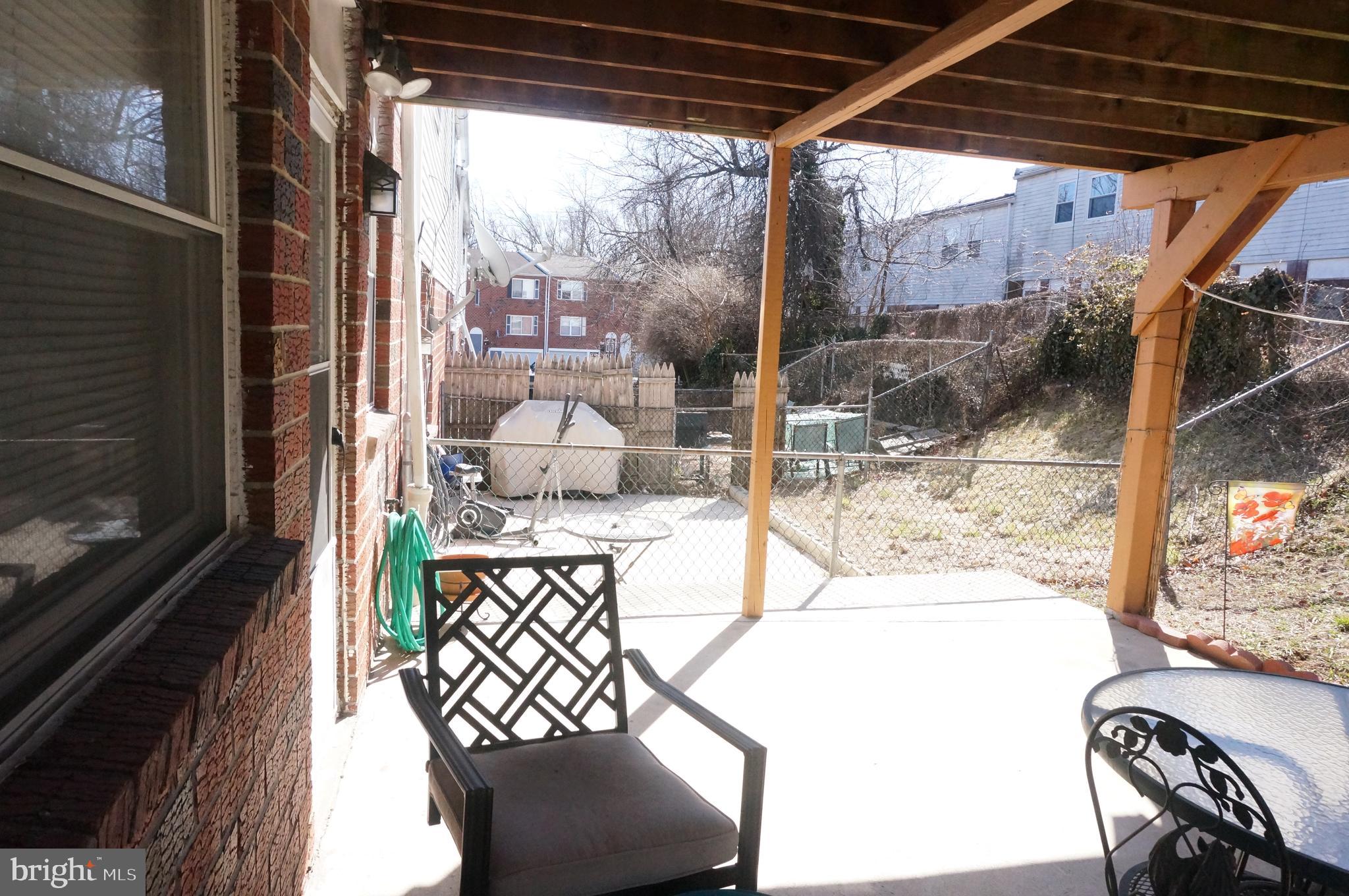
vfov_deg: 53.0
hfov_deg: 73.8
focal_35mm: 24
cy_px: 448
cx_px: 674
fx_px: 898
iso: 3200
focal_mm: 16
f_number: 9
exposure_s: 1/1600
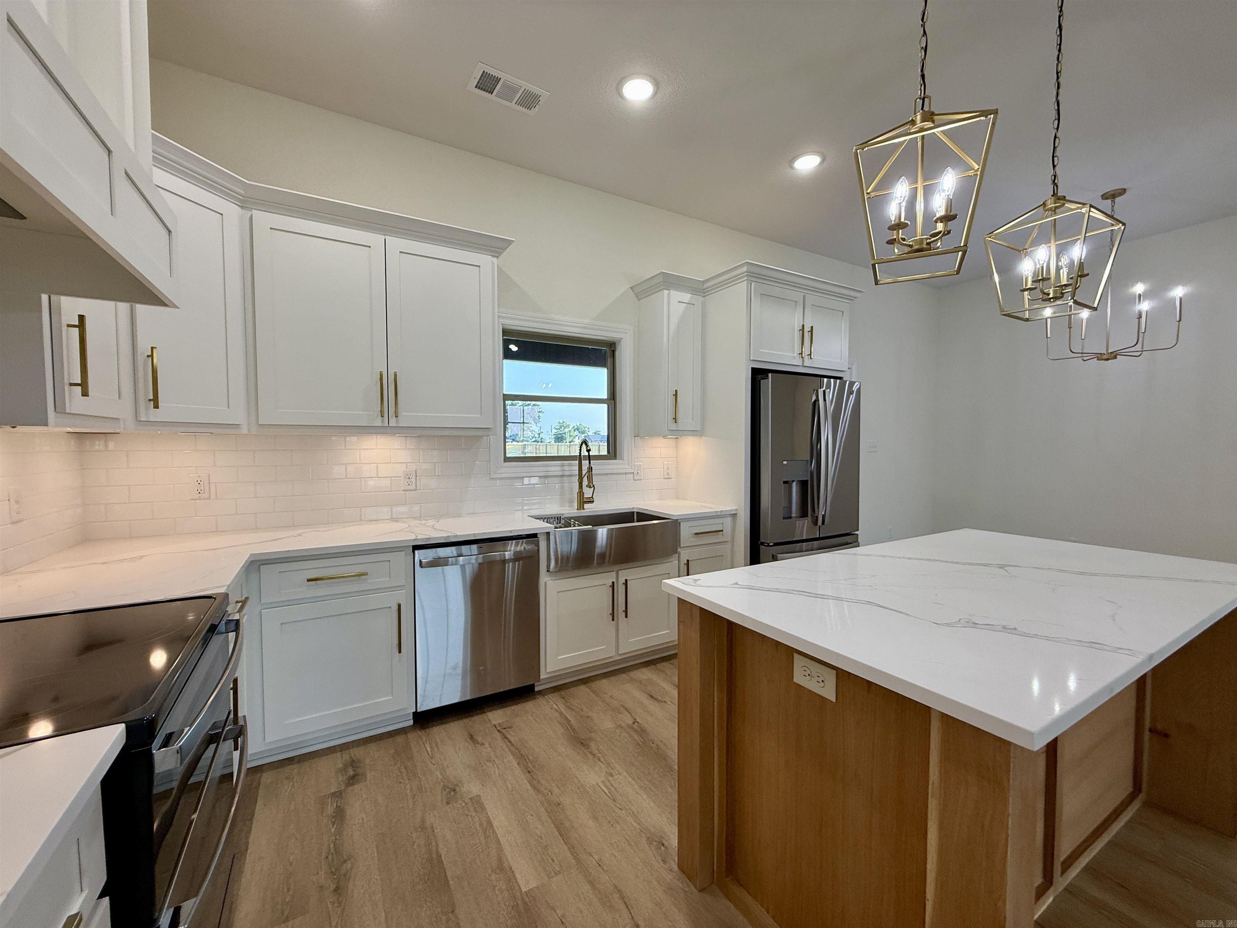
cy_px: 464
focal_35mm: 14
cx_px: 618
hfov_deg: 102.1
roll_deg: +0.4
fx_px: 500
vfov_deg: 85.7
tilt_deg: -4.2
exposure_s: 1/120
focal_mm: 2.22
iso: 100
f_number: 2.2
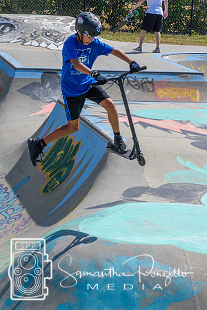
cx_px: 104
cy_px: 155
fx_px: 1164
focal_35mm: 135
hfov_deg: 10.2
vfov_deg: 15.2
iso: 200
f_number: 8
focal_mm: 90
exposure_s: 1/1000
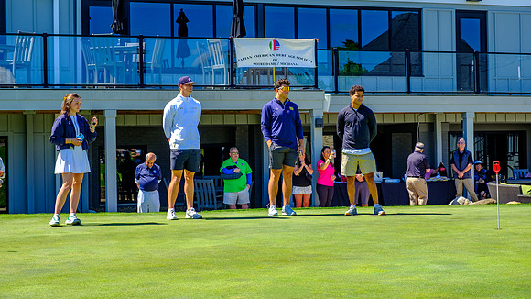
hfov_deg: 30.1
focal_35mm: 70
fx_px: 988
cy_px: 150
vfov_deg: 17.2
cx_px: 266
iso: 200
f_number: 6.4
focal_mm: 44.4
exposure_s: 1/250
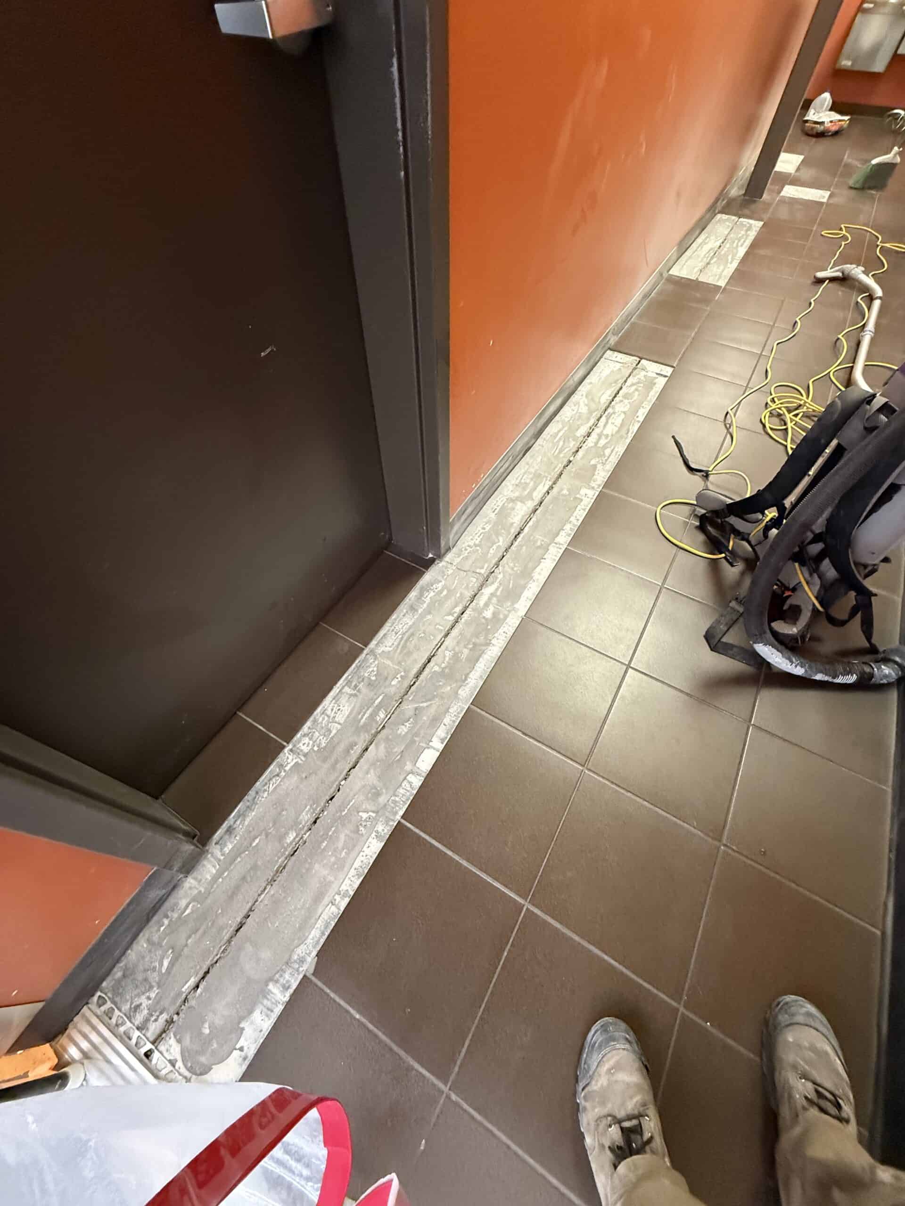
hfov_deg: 85.7
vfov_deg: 102.1
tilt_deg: -54.0
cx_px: 452
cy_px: 603
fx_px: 488
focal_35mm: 14
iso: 640
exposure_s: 1/60
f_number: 2.2
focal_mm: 2.22
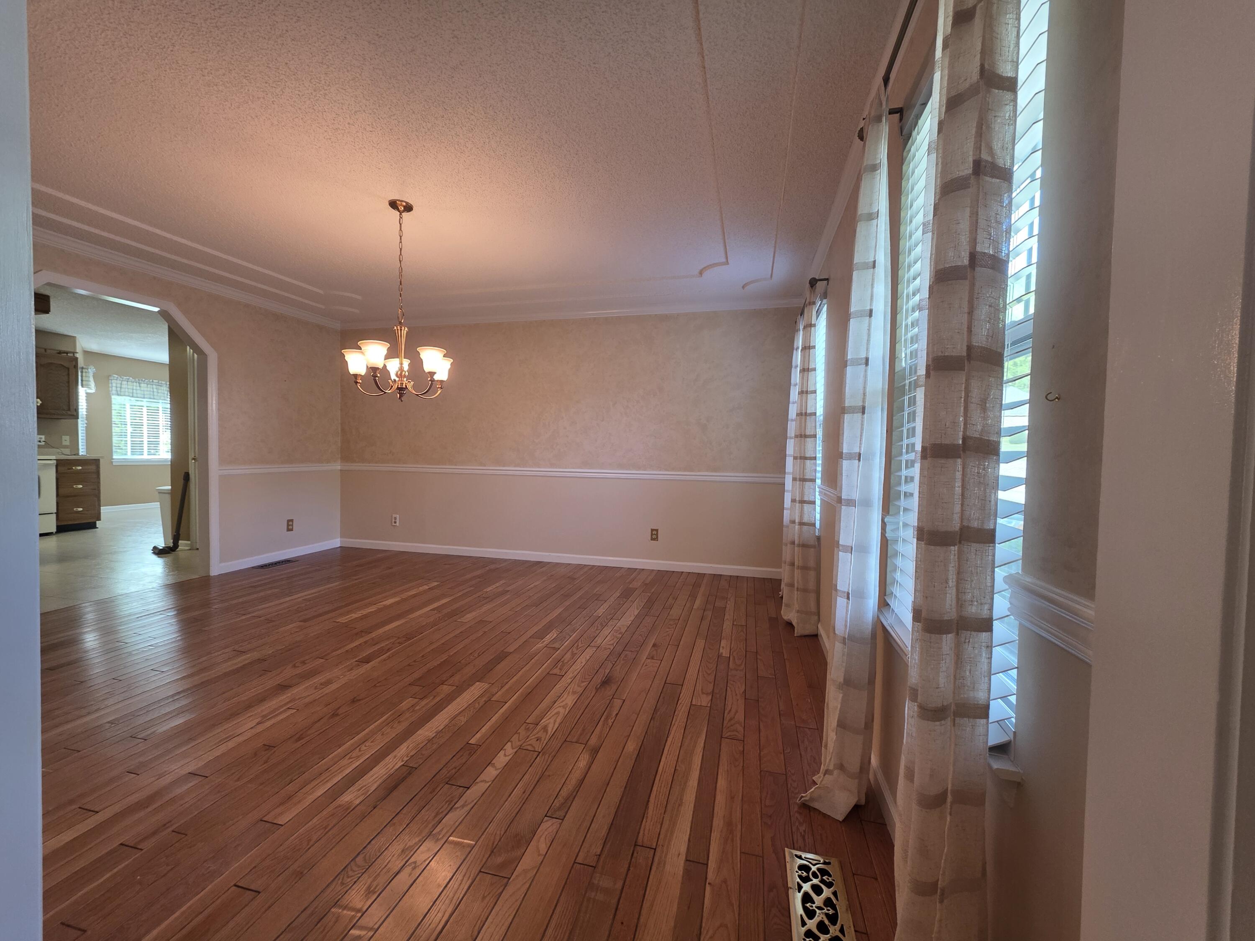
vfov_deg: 89.9
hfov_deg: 106.2
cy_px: 470
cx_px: 628
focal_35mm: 13
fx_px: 471
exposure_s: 1/60
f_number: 1.9
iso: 160
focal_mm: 2.2
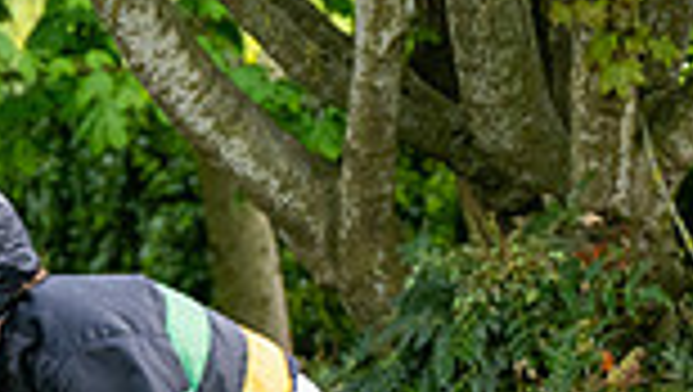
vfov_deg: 2.0
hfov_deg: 3.6
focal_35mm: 596
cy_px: 1080
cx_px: 531
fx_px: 10963
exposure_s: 1/1250
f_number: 4
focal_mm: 98
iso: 400
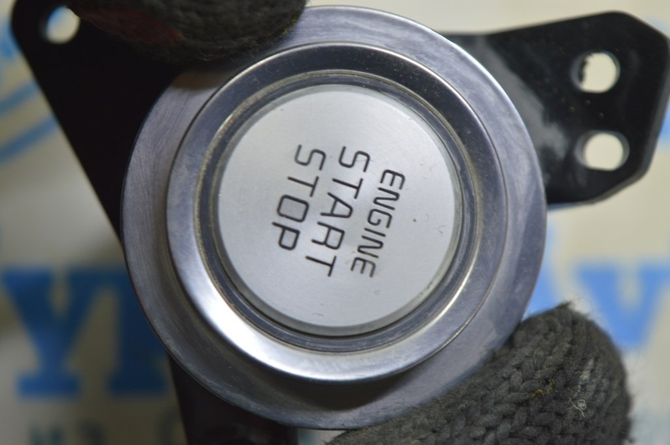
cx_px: 335
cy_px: 222
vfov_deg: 16.5
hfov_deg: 24.6
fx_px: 1534
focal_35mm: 82
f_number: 5.6
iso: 400
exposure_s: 1/20
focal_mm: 55
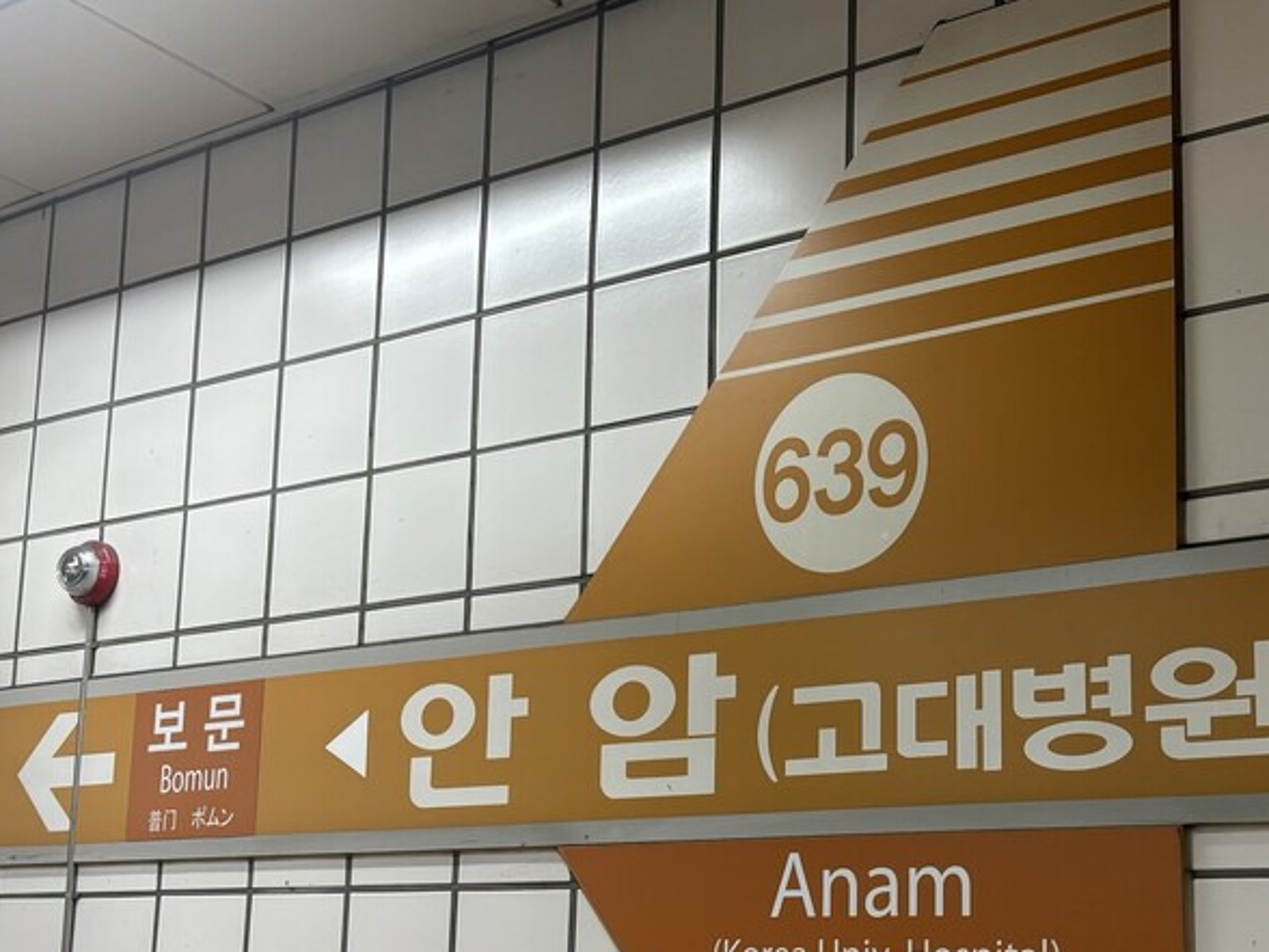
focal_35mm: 42
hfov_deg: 43.5
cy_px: 716
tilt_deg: +8.5
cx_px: 937
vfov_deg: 33.6
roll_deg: -1.4
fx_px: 1540
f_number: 1.6
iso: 100
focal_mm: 5.96
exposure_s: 1/60
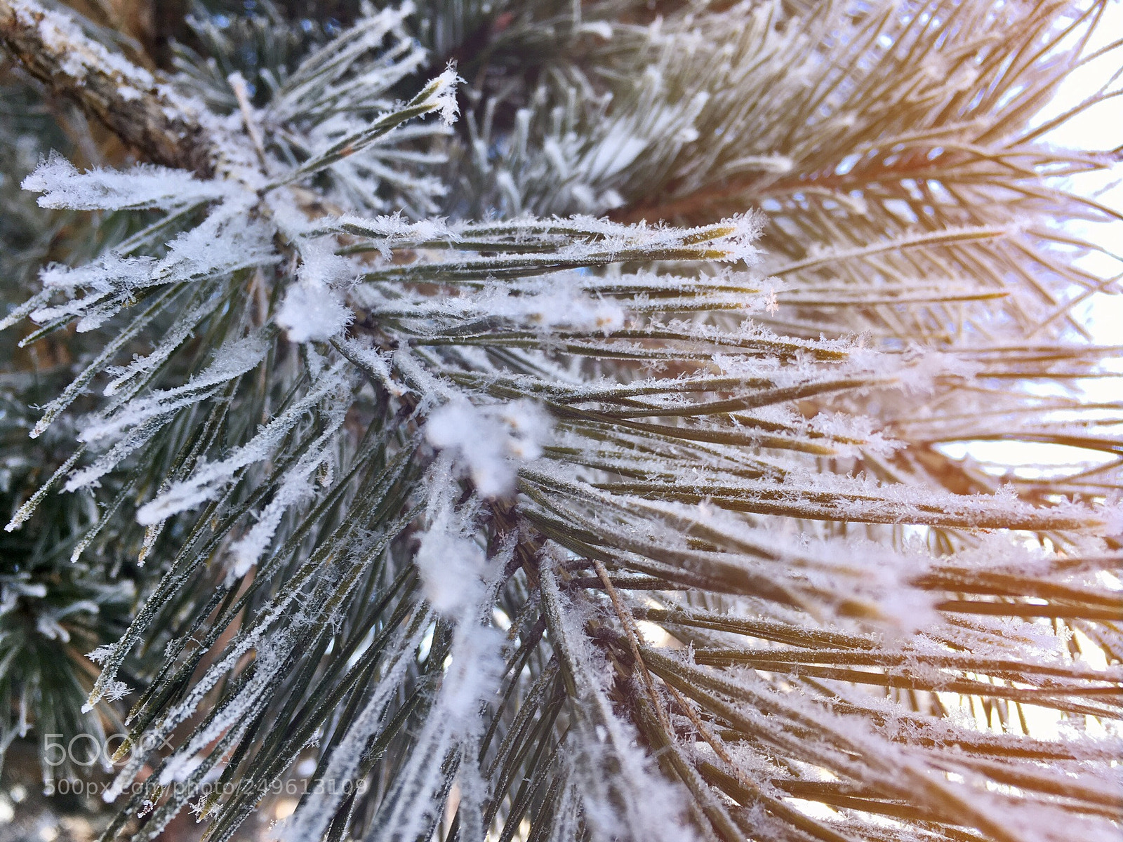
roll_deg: +8.2
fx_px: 941
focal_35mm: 29
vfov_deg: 48.2
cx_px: 562
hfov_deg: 61.7
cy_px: 421
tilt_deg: +22.8
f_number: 2.2
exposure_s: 1/110
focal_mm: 4.15
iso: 25
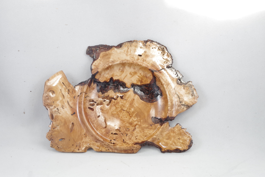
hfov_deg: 34.2
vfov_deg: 23.2
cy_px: 88
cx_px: 132
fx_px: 431
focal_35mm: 58
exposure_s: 1/4
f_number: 29
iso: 500
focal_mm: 39
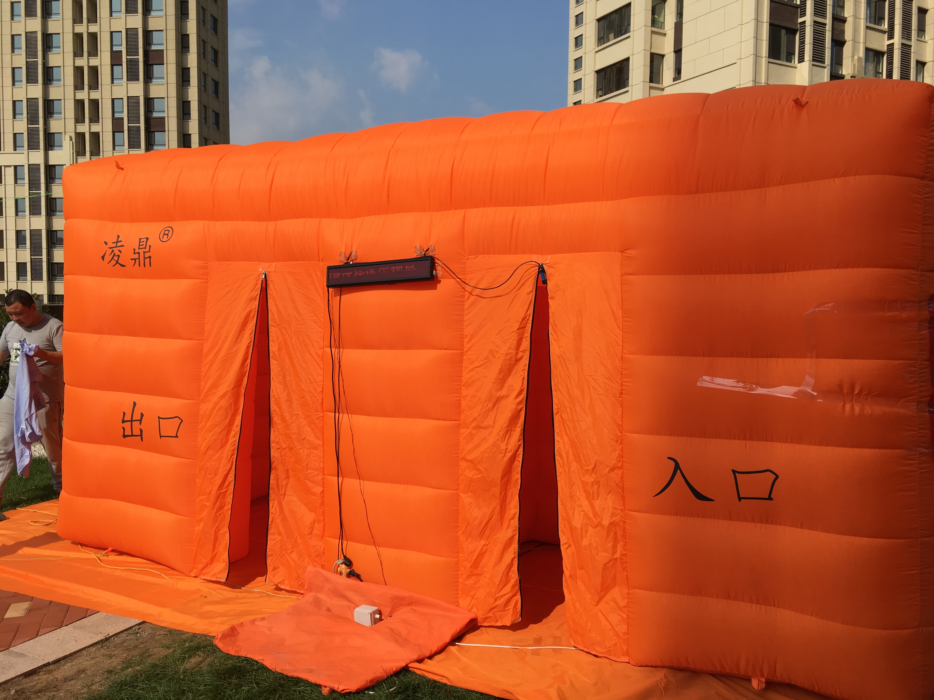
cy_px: 350
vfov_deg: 48.2
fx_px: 782
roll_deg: -0.3
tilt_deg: -3.2
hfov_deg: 61.7
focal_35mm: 29
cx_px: 467
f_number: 2.2
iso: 25
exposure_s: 1/1748
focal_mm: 4.15
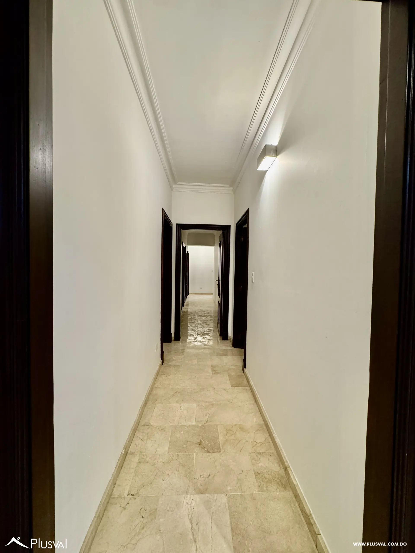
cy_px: 276
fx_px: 224
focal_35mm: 14
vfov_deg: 102.1
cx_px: 208
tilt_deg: -2.1
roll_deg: -2.1
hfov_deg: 85.7
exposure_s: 1/60
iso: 320
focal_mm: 2.22
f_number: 2.2
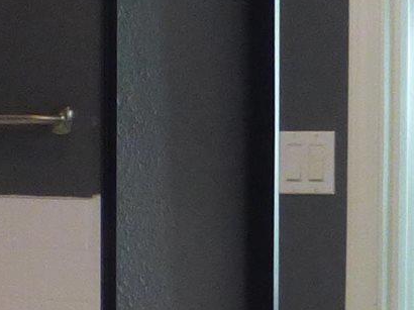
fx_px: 1793
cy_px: 263
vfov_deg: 9.8
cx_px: 366
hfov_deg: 13.1
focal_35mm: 150
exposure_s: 1/60
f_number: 2.8
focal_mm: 3.58
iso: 400
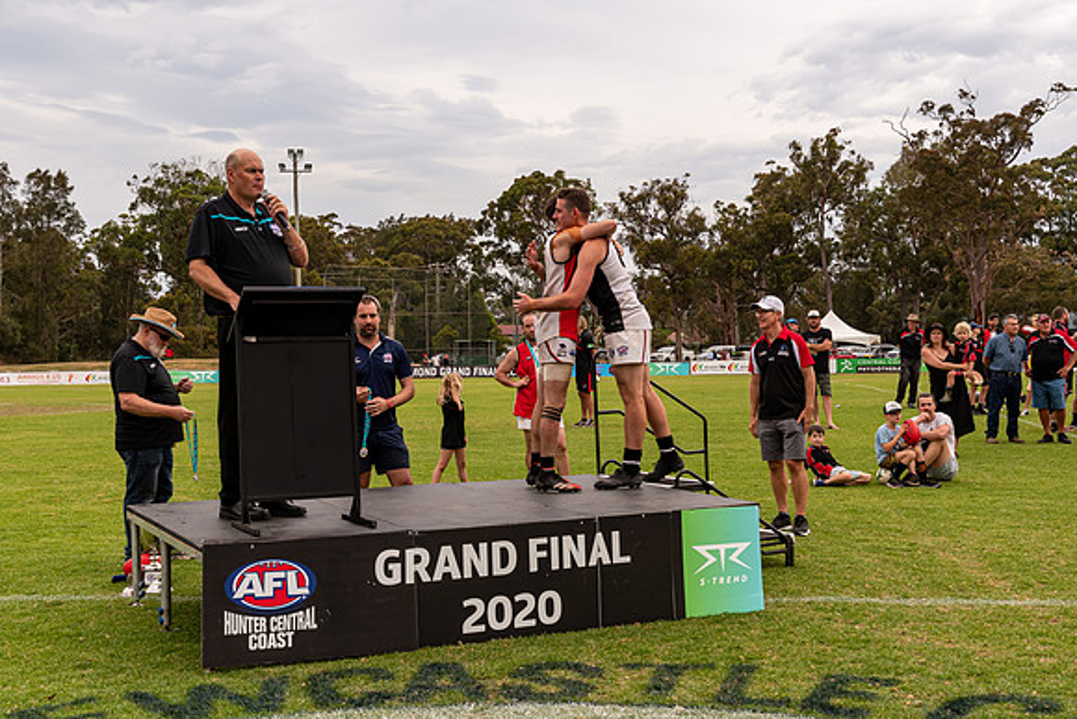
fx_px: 1347
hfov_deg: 43.6
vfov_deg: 29.9
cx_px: 538
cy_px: 360
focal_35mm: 45
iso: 400
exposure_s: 1/320
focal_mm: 30
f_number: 6.3
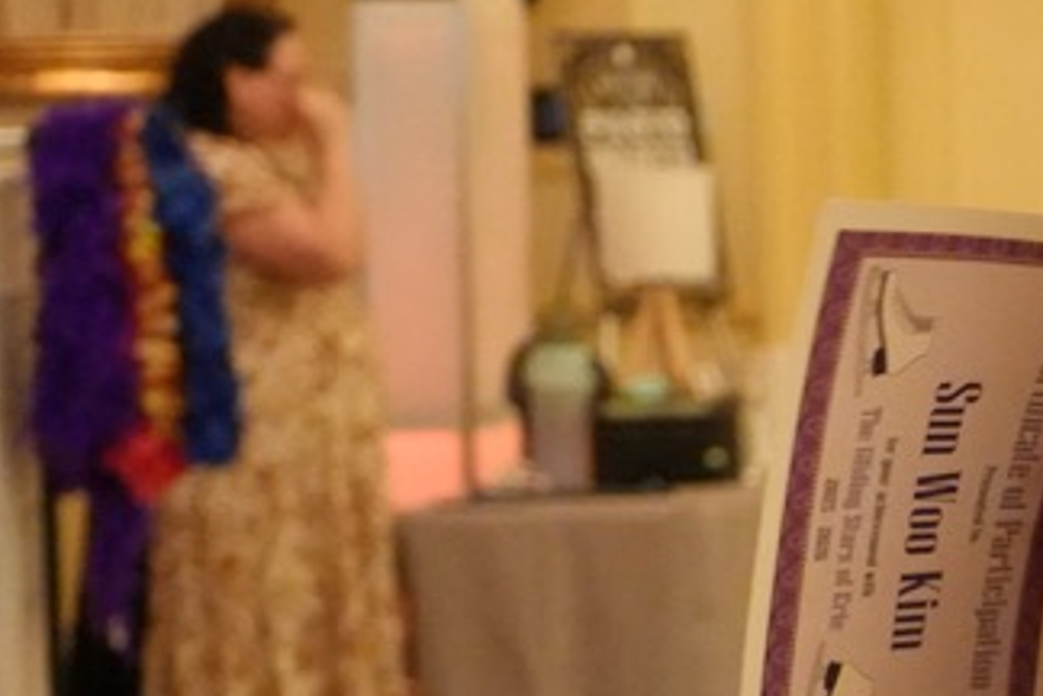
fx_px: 6750
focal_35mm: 233
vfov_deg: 5.9
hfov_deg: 8.5
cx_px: 1832
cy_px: 884
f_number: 5
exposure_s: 1/100
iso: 12800
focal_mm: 59
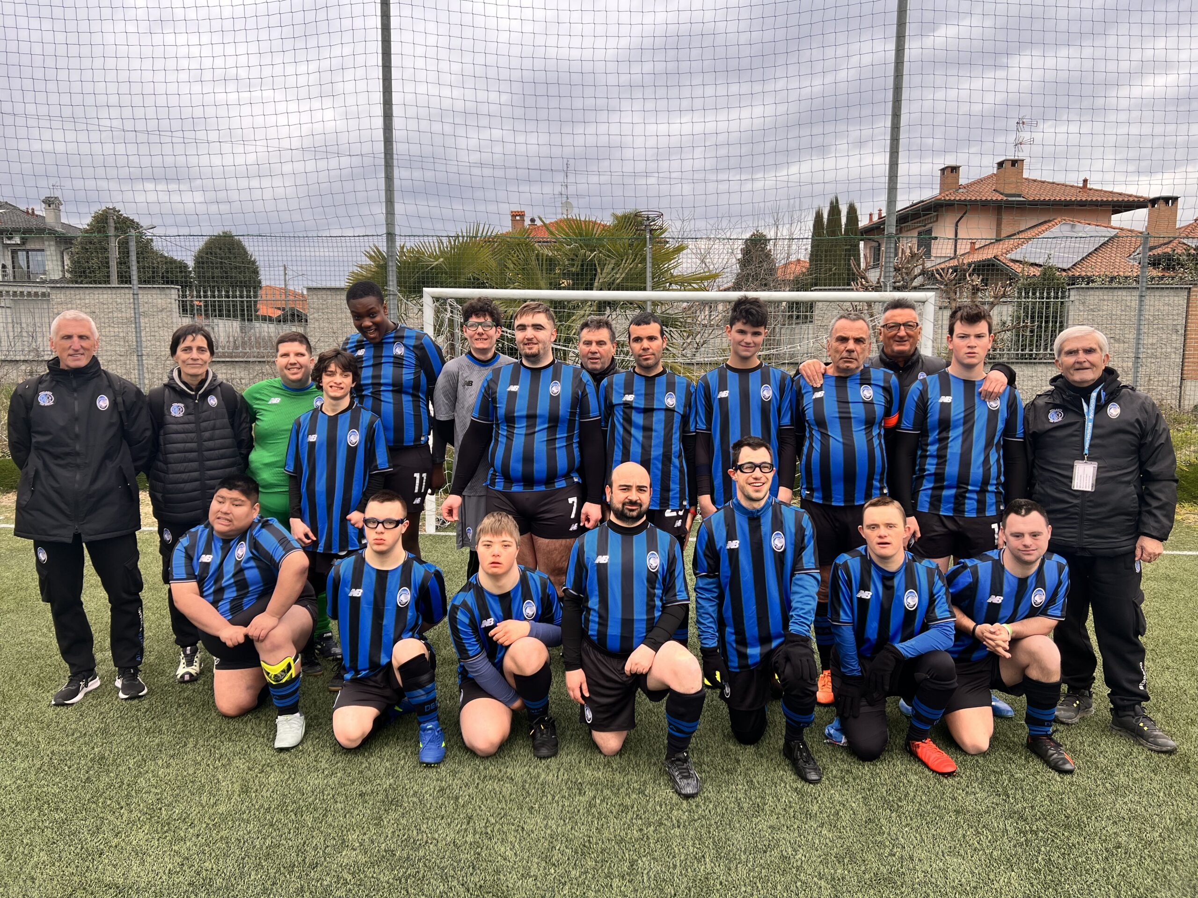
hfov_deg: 67.3
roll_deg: +0.0
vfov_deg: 53.1
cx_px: 599
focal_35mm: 26
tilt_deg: -5.9
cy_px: 449
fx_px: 900
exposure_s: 1/584
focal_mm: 5.7
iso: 50
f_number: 1.5
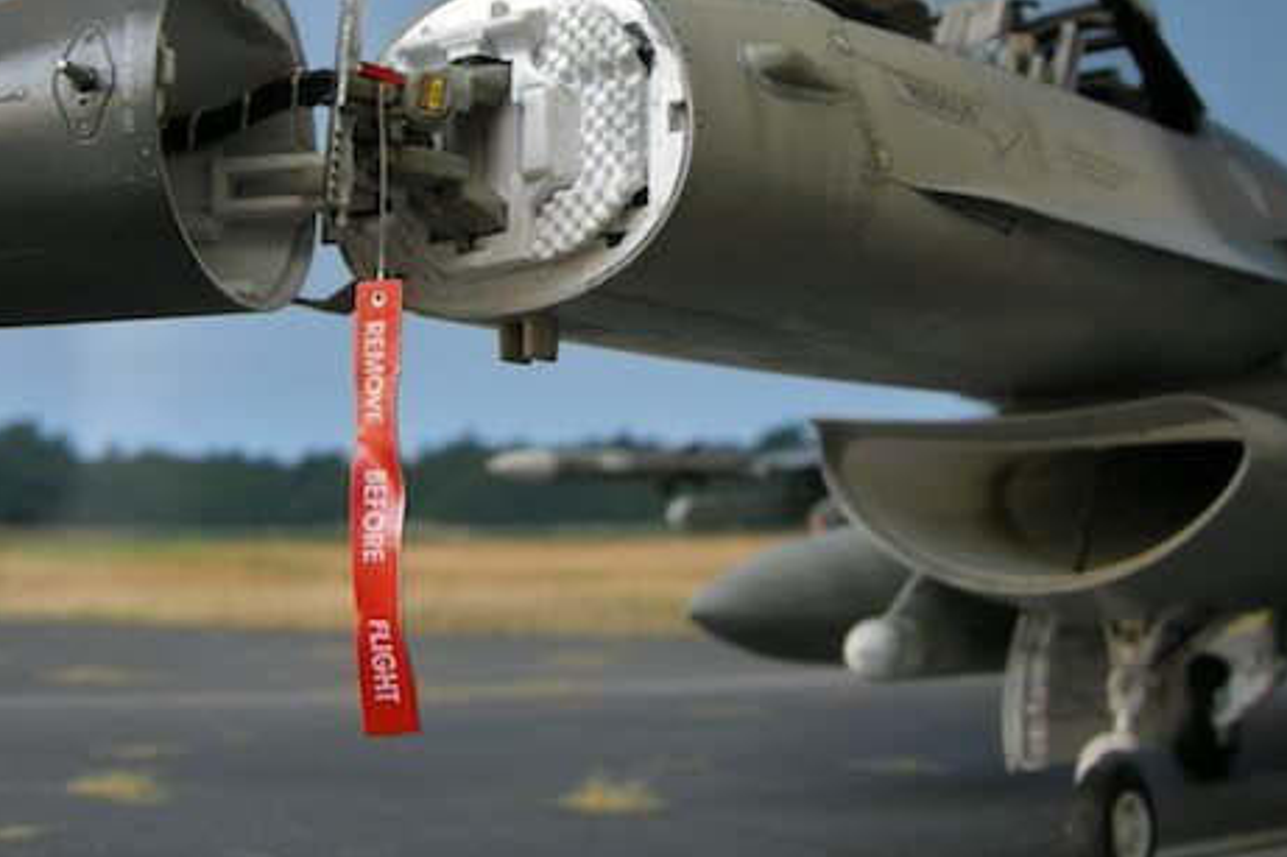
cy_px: 240
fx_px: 1858
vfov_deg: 25.7
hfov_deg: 38.2
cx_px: 692
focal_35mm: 52
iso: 64
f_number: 5.4
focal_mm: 7.5
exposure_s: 1/8
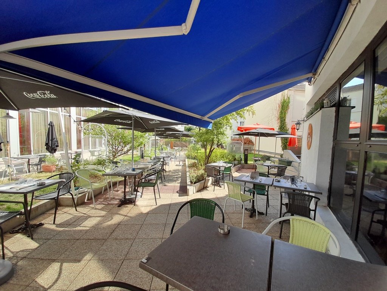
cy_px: 146
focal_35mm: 13
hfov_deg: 106.2
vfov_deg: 89.9
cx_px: 194
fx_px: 145
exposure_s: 1/247
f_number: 2.2
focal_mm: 1.42
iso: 40
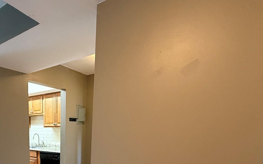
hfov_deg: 61.4
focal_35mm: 27
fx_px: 194
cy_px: 162
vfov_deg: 40.6
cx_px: 44
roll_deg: +0.3
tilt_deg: -9.0
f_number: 2.2
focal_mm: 2.22
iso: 500
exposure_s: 1/60
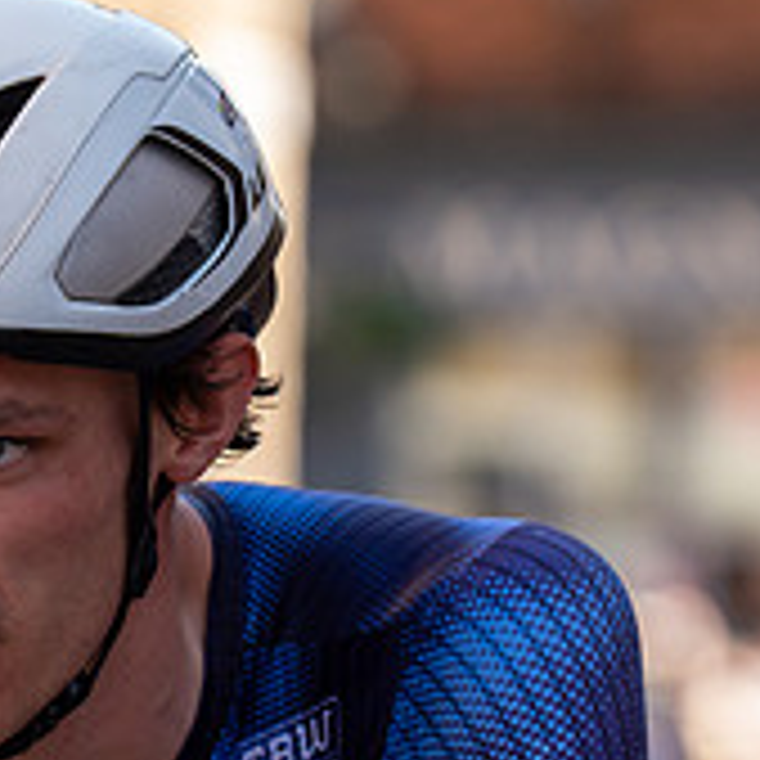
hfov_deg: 3.8
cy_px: 731
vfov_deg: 3.8
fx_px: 11501
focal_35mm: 463
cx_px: 108
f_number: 4
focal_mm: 159
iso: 640
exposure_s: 1/1000
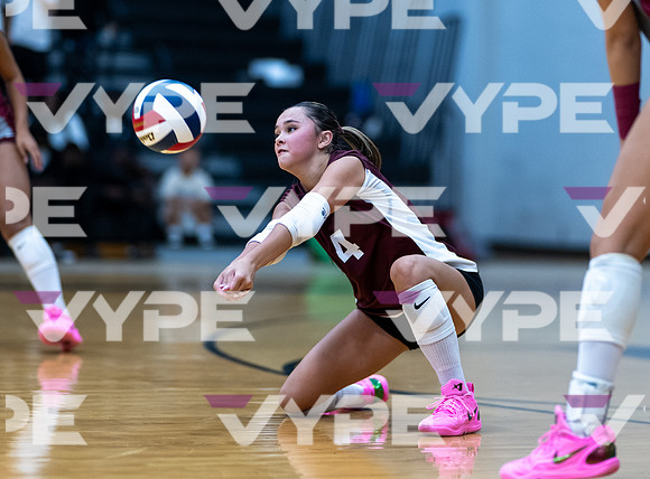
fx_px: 2824
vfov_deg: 9.7
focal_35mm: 151
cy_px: 153
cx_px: 315
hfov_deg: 13.1
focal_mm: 85
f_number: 1.2
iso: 1250
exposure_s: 1/1600
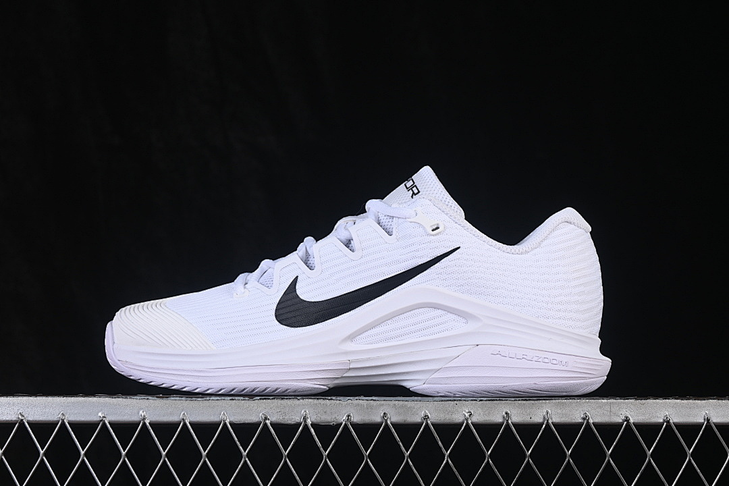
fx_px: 1519
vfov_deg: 18.2
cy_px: 243
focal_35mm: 75
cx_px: 364
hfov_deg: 27.0
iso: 160
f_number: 8
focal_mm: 50
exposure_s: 1/80
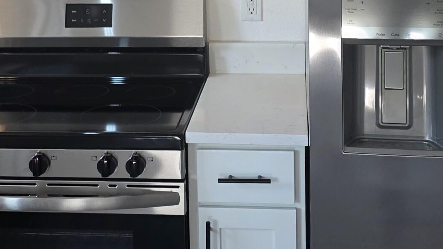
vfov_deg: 16.3
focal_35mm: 72
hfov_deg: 29.4
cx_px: 210
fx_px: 846
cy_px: -11
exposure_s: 1/180
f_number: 1.7
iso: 125
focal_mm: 6.3
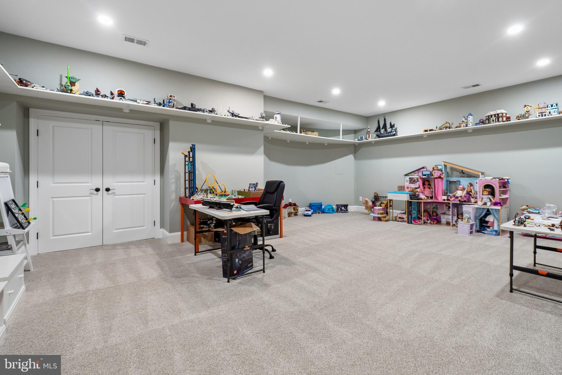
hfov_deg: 100.4
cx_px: 281
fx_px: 234
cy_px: 188
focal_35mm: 15
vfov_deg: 77.3
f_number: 5.6
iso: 400
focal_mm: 10
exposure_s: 1/15
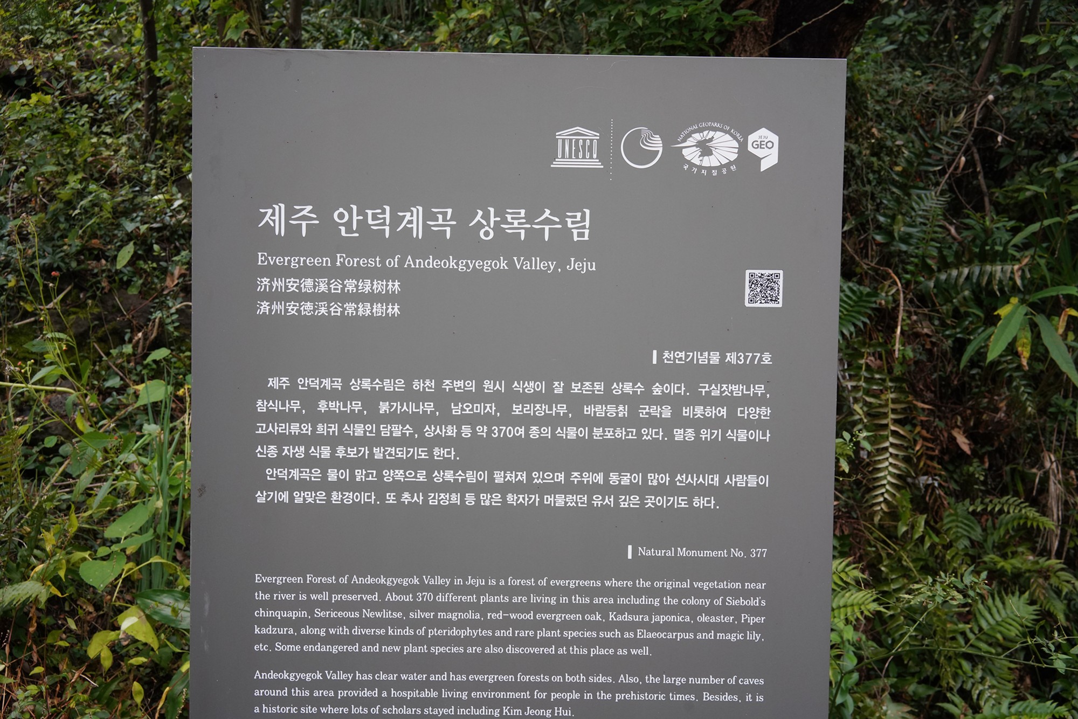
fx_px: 1048
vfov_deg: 37.9
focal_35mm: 35
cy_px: 360
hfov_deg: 54.4
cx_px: 539
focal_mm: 35
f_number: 9
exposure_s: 1/100
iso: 1000
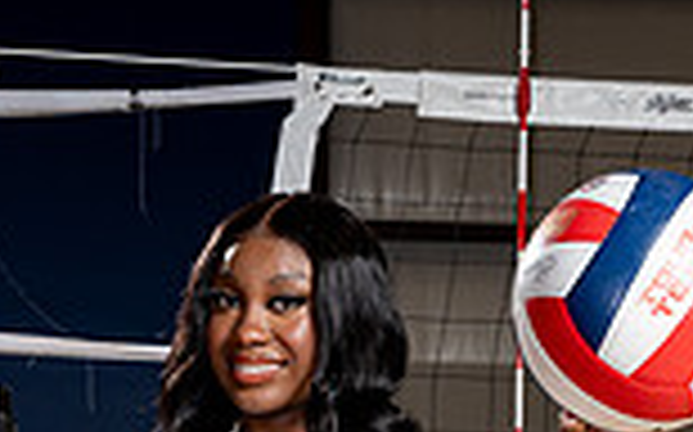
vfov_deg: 8.5
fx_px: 2699
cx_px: 333
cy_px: 950
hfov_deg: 14.6
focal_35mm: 143
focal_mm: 48
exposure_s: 1/250
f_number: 8
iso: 100
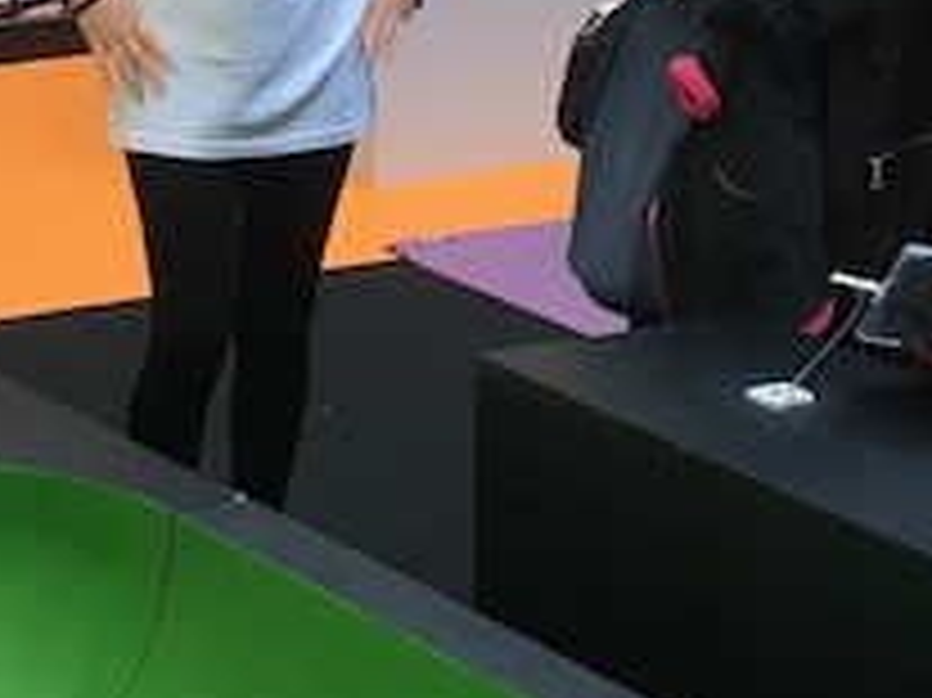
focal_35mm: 112
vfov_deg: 12.5
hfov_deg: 17.5
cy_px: 1072
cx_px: 324
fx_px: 3014
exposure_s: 1/33
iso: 25
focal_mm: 4.15
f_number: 2.2
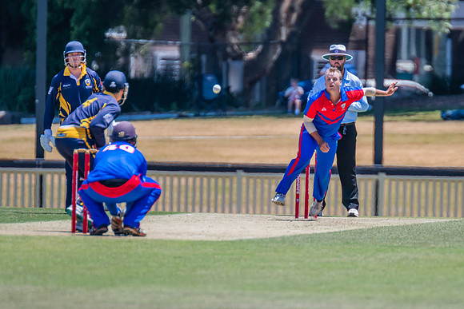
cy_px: 166
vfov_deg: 1.6
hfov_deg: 2.4
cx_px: 301
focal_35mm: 858
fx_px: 11062
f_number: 5.6
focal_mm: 600
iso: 640
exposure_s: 1/2000
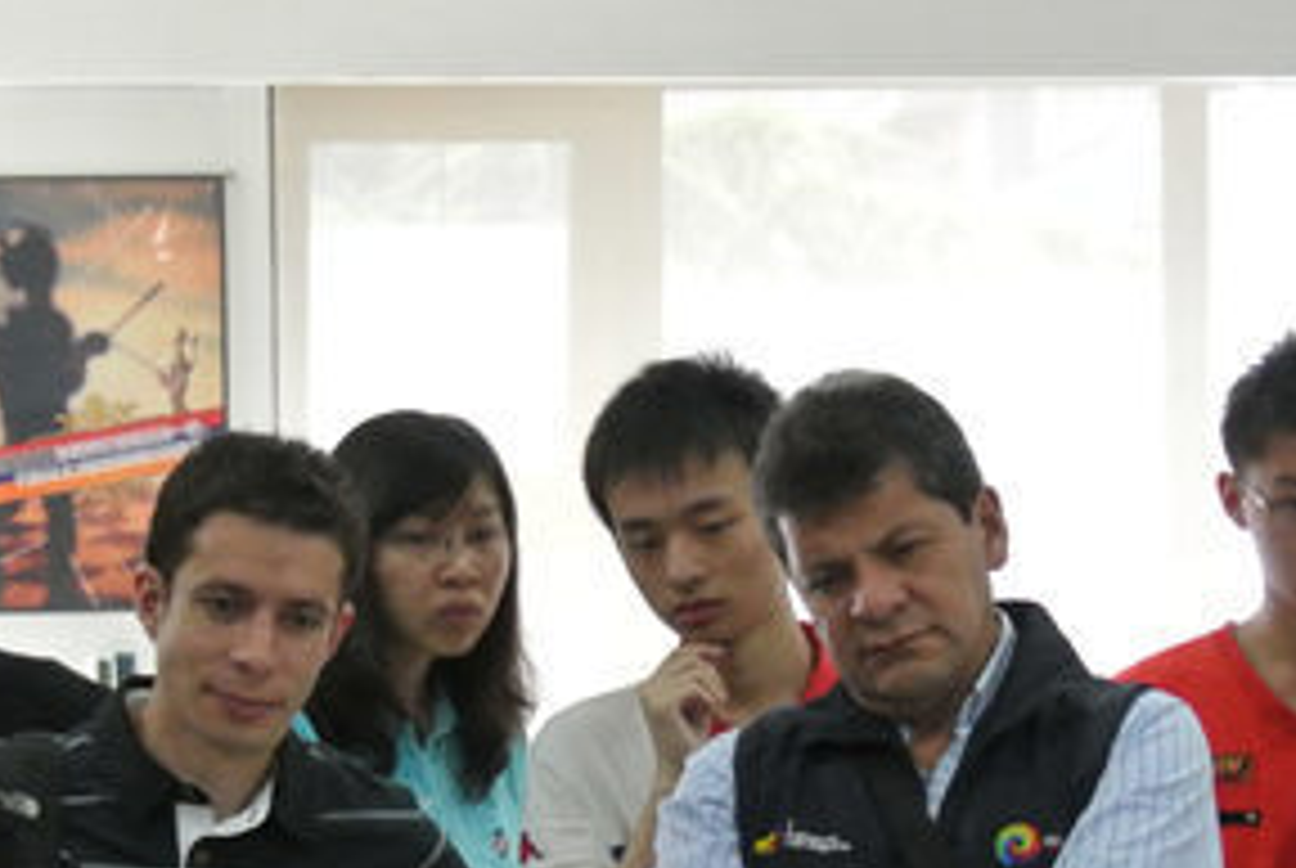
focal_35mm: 155
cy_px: 1082
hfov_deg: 13.2
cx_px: 459
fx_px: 5589
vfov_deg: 8.8
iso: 800
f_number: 4.5
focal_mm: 17.5
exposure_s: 1/30
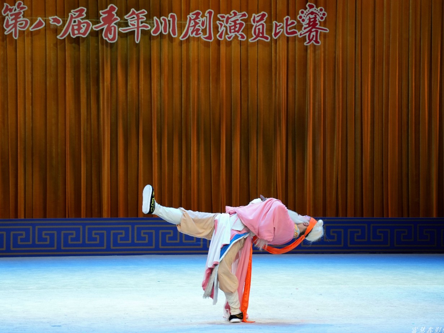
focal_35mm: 92
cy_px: 167
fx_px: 1180
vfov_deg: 16.1
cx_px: 212
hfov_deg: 21.3
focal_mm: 84
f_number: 5
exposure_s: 1/100
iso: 400
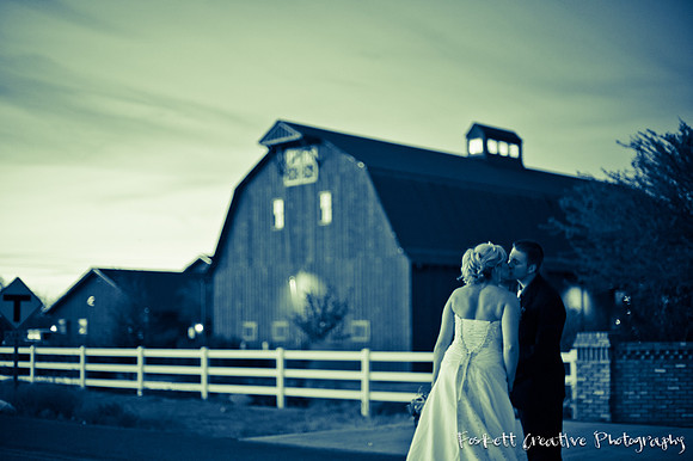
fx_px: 962
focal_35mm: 50
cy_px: 230
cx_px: 346
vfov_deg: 27.0
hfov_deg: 39.6
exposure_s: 1/320
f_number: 1.4
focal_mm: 50
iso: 1000
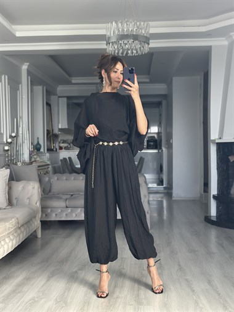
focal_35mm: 48
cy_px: 156
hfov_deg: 30.3
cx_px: 117
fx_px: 432
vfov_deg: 39.6
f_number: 1.78
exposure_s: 1/121
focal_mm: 6.86
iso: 100
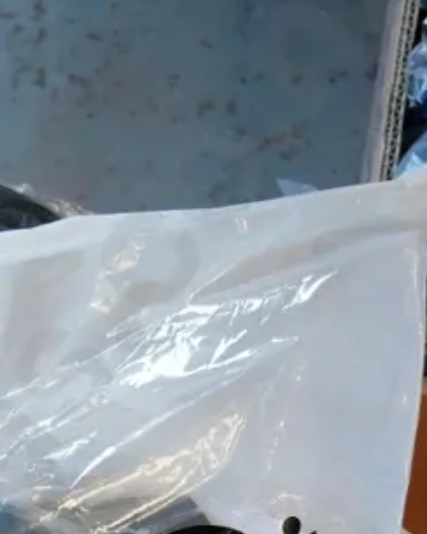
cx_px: -152
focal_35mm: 118
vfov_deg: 15.6
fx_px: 1864
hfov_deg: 12.6
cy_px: 658
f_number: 3.9
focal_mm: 18
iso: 800
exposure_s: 1/60
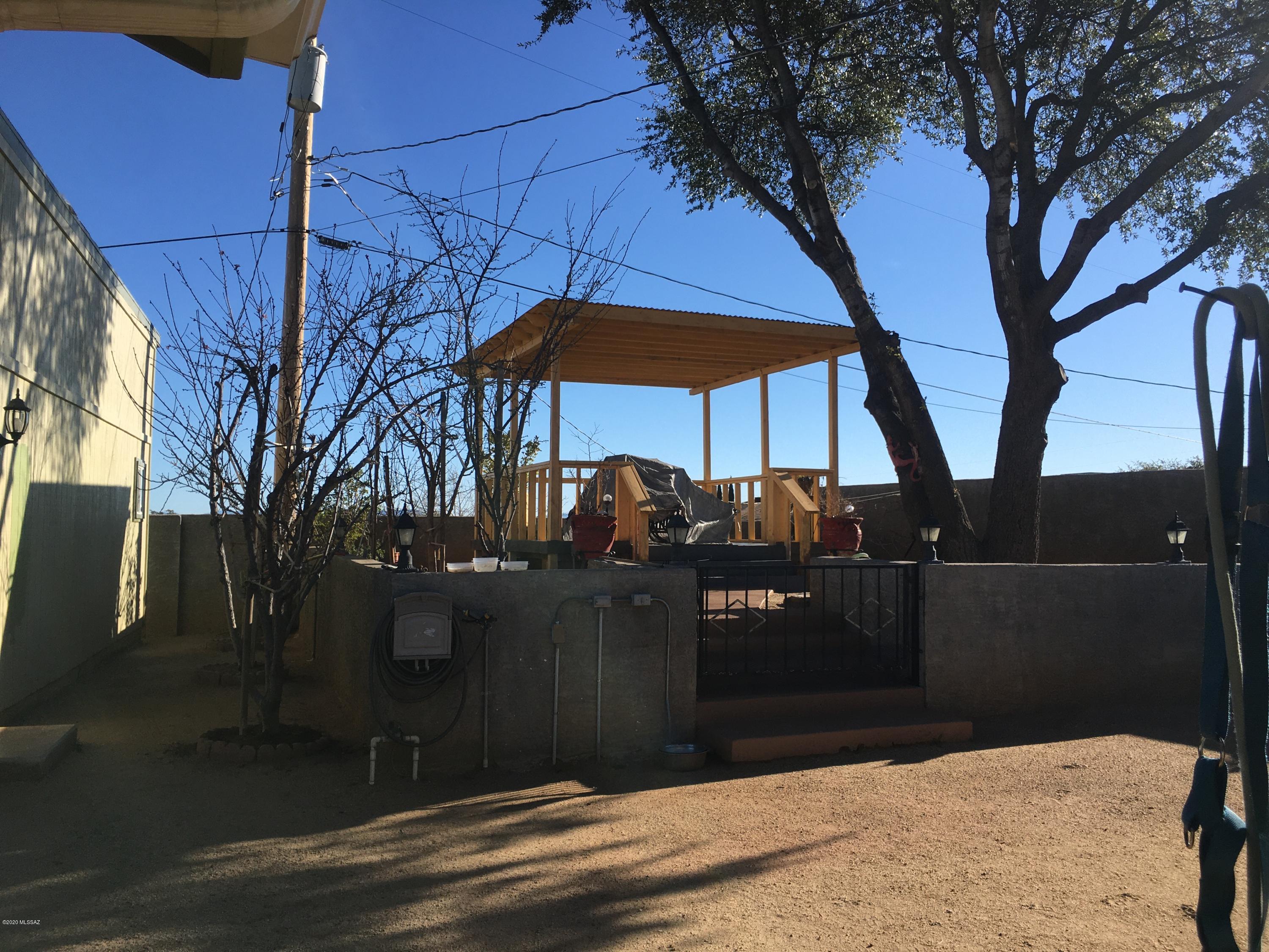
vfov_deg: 48.2
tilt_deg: +3.4
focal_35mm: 29
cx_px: 634
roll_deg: -1.2
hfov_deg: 61.7
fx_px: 1063
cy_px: 476
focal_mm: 4.15
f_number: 2.2
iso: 25
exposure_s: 1/1479
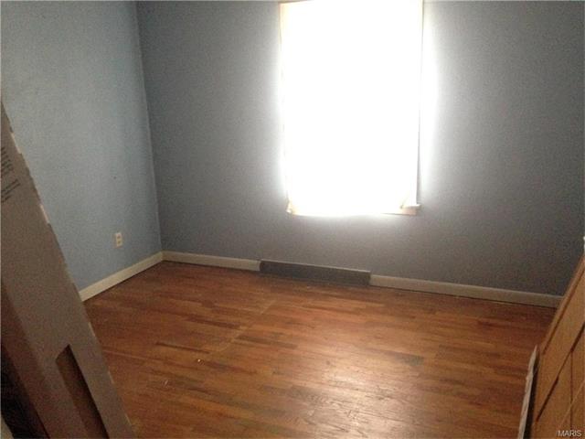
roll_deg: +1.3
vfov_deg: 42.9
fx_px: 558
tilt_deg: -15.6
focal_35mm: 33
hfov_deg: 55.4
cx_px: 292
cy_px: 220
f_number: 2.4
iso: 800
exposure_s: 1/15
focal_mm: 4.12
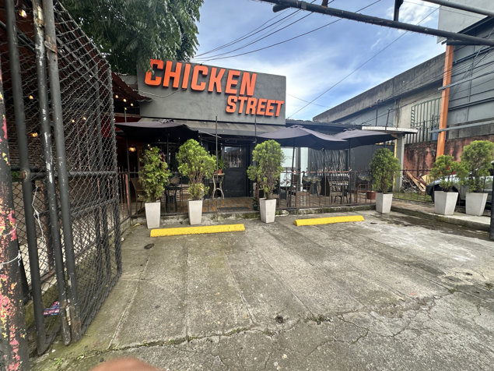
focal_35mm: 14
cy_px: 186
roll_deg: -0.1
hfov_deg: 102.1
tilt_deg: -4.7
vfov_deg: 85.7
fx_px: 200
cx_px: 247
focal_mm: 2.22
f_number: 2.2
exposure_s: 1/314
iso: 40
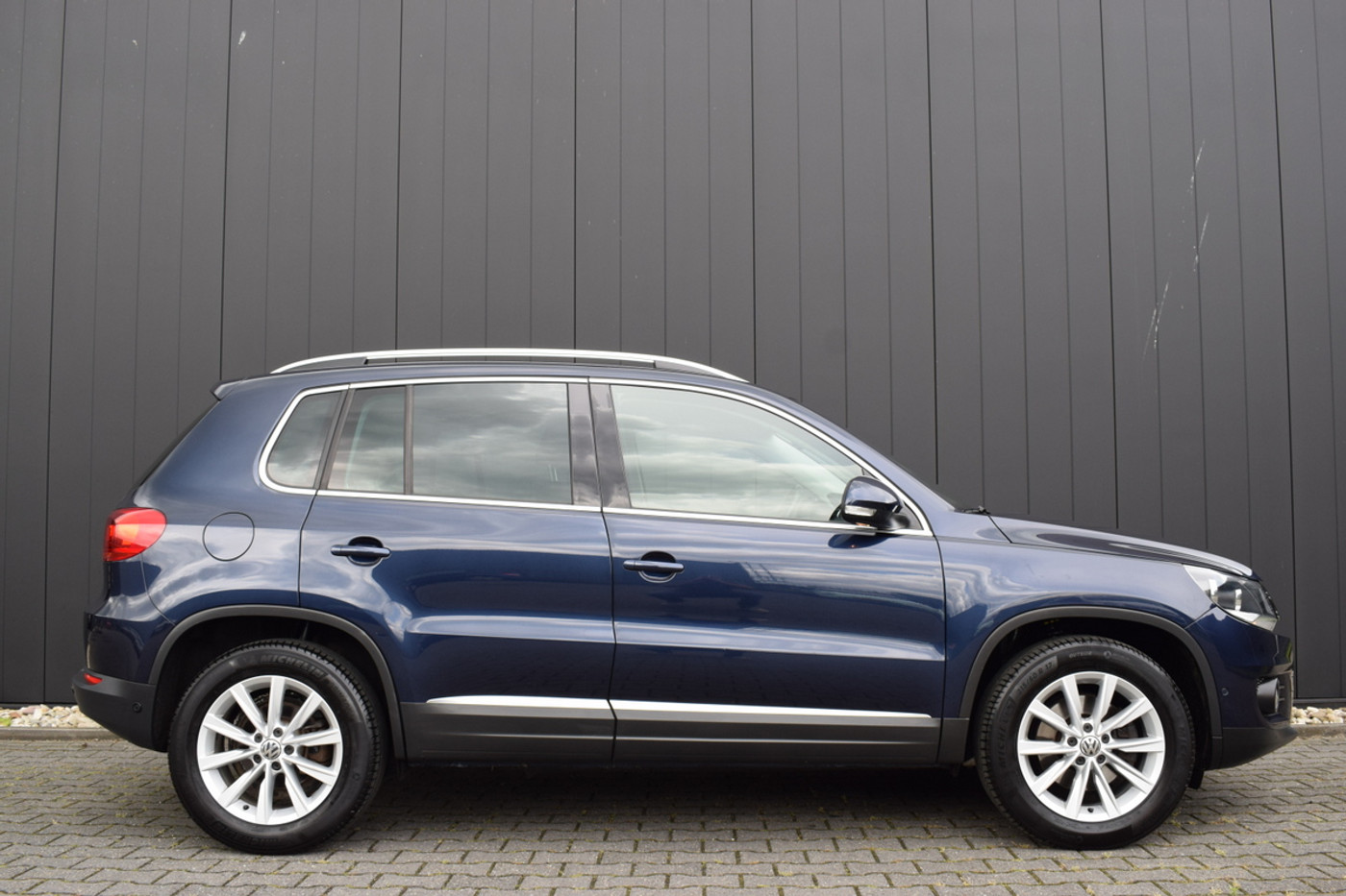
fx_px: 1234
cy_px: 448
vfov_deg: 40.0
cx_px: 673
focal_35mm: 33
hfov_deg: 57.2
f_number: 7.1
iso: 400
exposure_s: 1/200
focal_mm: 22
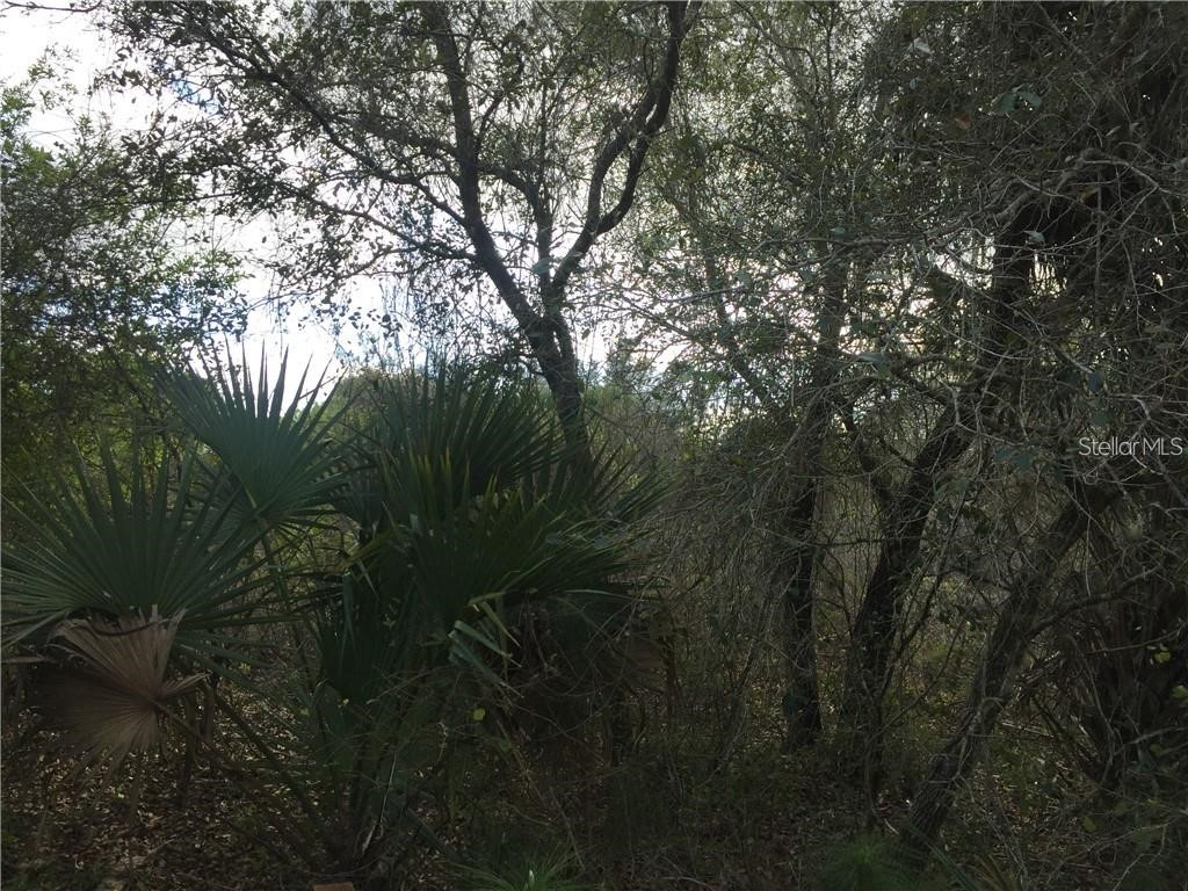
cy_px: 446
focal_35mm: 29
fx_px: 995
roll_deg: -3.9
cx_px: 594
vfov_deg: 48.2
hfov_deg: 61.7
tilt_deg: +5.7
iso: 32
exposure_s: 1/363
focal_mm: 4.15
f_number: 2.2
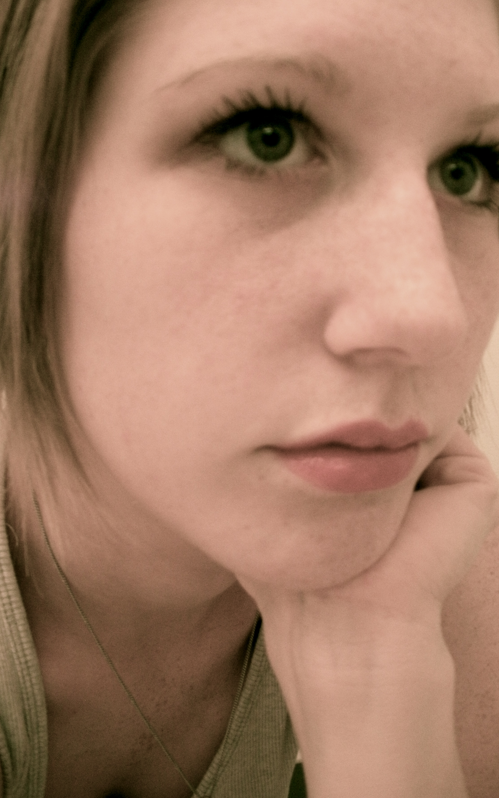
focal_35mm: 39
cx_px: 249
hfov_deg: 32.8
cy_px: 401
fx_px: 848
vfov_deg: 50.4
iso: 400
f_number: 3.5
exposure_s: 1/53.5
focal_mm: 6.3
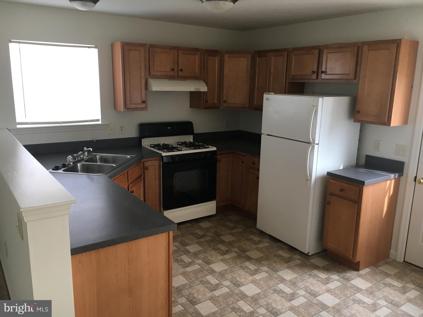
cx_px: 212
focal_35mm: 29
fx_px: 354
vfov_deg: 48.2
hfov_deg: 61.7
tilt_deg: -12.3
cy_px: 158
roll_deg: -0.7
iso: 40
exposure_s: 1/30
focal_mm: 4.15
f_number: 2.2
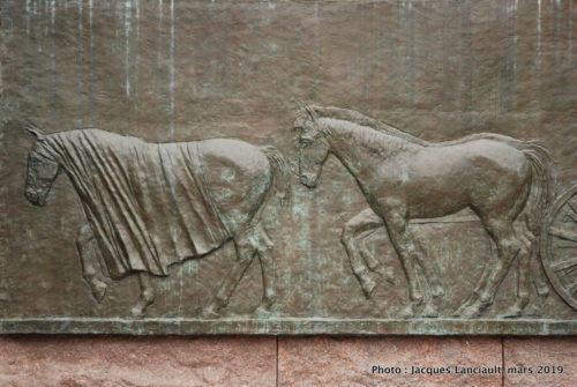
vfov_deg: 19.8
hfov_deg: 29.2
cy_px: 194
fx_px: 1108
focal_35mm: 69
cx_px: 288
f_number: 4.5
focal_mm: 46
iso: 100
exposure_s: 1/60
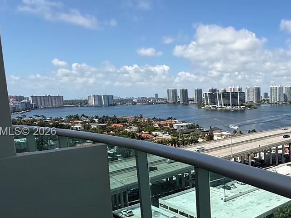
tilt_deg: -6.5
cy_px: 132
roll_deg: +1.2
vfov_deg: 40.5
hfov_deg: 45.8
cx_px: 279
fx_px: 294
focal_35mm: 35
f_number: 2.2
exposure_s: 1/3663
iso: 50
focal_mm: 2.22
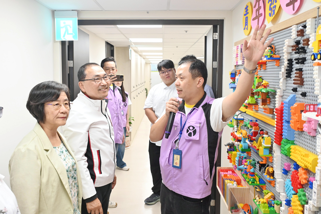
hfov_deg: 61.9
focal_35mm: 30
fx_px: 267
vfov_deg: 43.6
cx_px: 160
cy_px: 107
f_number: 5
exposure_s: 1/125
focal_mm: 30
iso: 1000
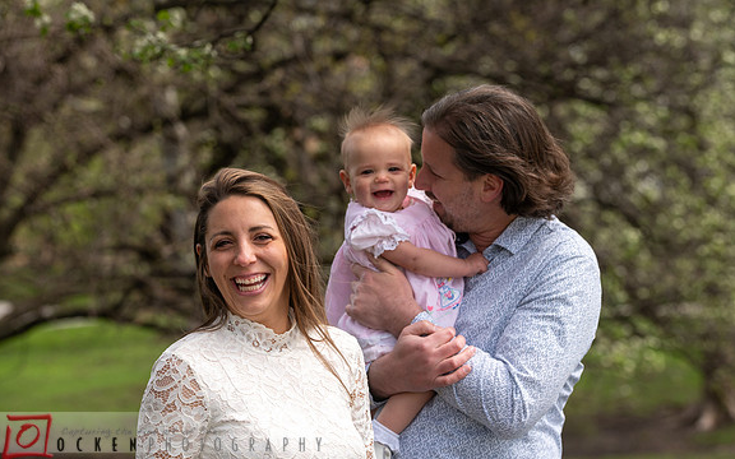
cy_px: 213
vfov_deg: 6.9
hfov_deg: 11.1
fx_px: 3786
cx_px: 386
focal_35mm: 189
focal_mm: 175
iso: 320
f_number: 6.3
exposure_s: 1/320
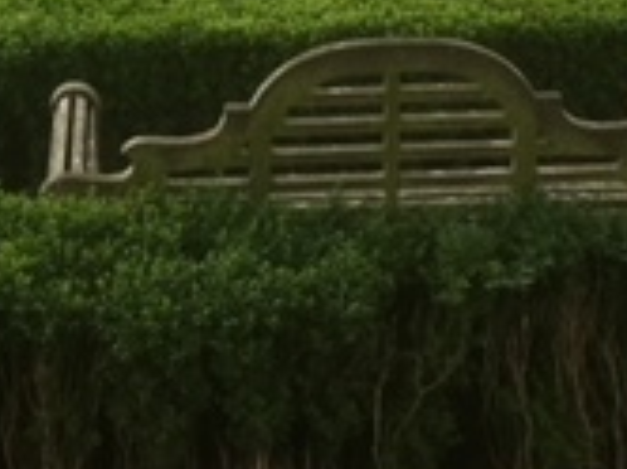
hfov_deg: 17.4
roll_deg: +2.1
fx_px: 2026
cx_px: 125
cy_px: -401
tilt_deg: -13.1
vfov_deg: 12.0
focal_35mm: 112
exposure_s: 1/386
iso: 25
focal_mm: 4.15
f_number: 2.2
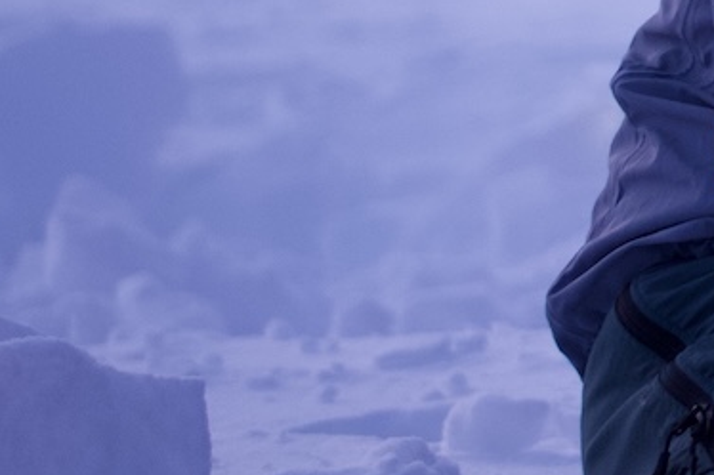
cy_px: -481
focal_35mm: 321
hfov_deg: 6.0
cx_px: 1984
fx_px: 6363
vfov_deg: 4.2
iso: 1000
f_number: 1.6
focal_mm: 50
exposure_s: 1/160
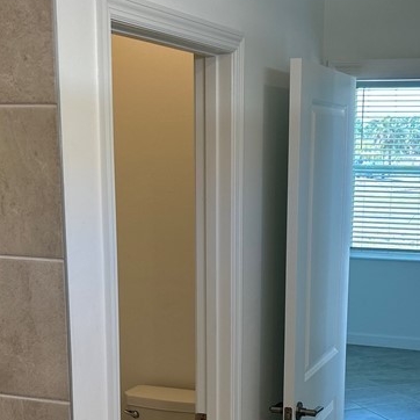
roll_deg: -0.1
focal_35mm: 65
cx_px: 258
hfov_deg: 26.4
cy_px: 354
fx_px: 892
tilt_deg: -13.2
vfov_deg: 25.9
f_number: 1.5
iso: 64
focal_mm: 5.7
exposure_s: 1/142
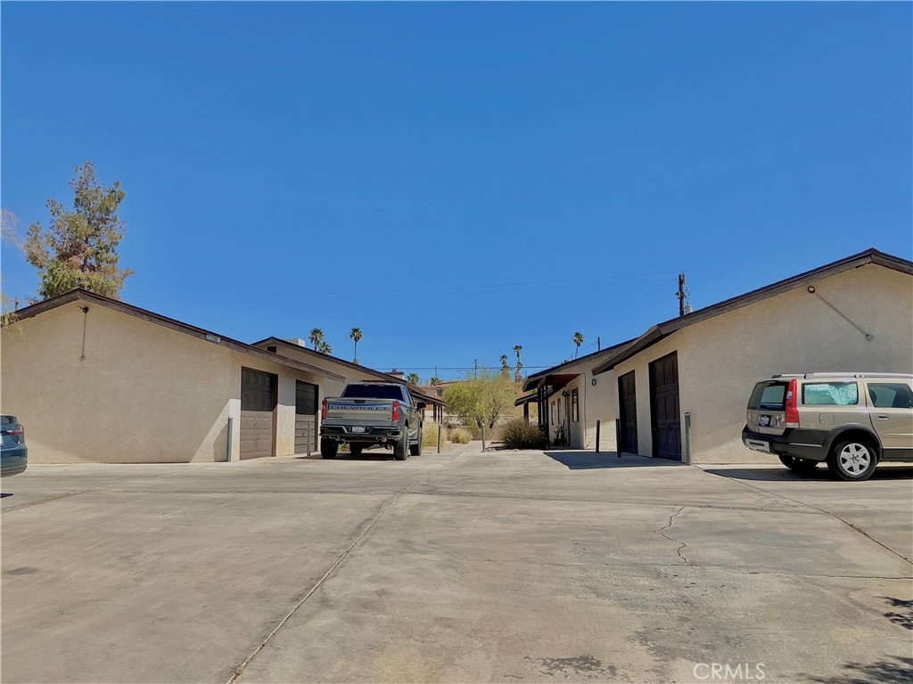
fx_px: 765
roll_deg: +1.0
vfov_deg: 48.2
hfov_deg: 61.7
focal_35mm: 29
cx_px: 456
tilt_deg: +8.2
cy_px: 342
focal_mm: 3
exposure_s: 1/3322
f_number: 1.8
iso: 25
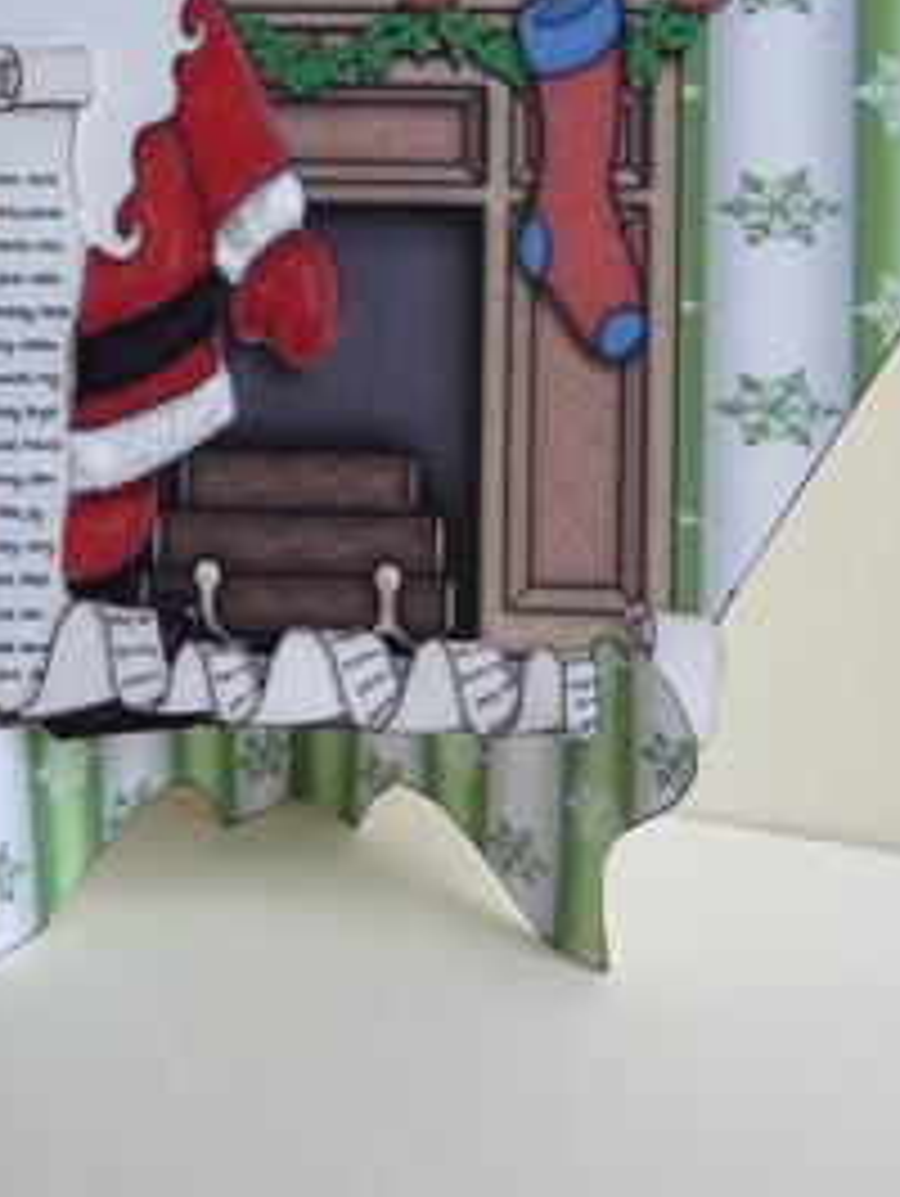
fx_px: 1696
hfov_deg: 29.5
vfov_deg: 37.2
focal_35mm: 49
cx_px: 306
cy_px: 198
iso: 160
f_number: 3.4
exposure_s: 1/30
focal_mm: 4.7
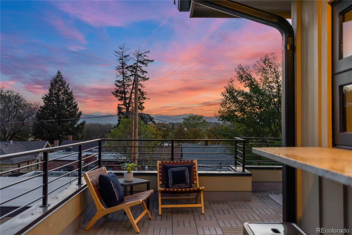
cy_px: 118
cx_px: 176
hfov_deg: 54.4
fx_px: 342
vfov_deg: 37.9
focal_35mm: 35
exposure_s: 1/160
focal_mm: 35
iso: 640
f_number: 4
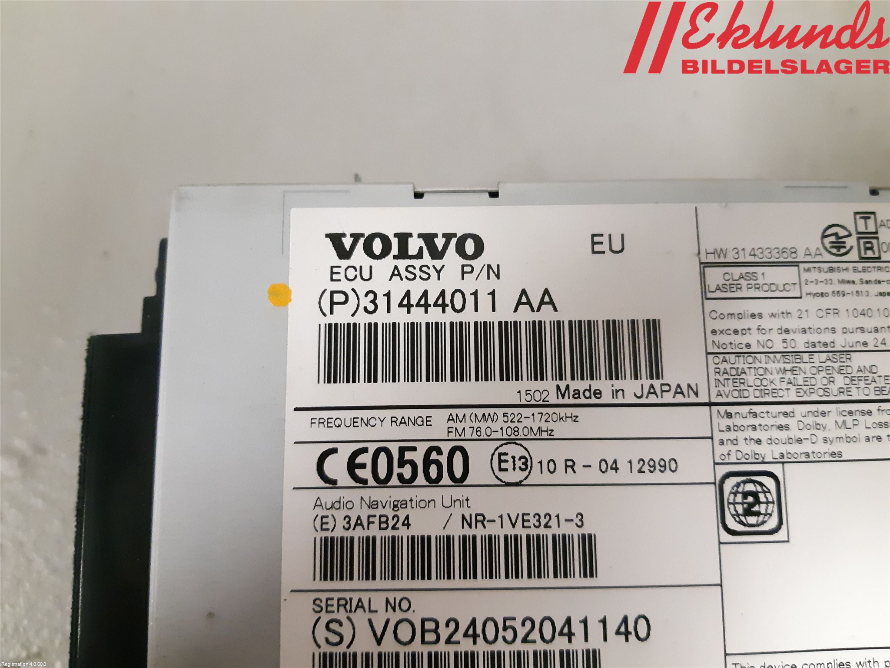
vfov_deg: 53.1
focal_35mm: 26
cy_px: 334
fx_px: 668
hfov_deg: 67.3
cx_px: 445
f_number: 1.7
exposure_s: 1/148
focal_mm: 3.93
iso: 800
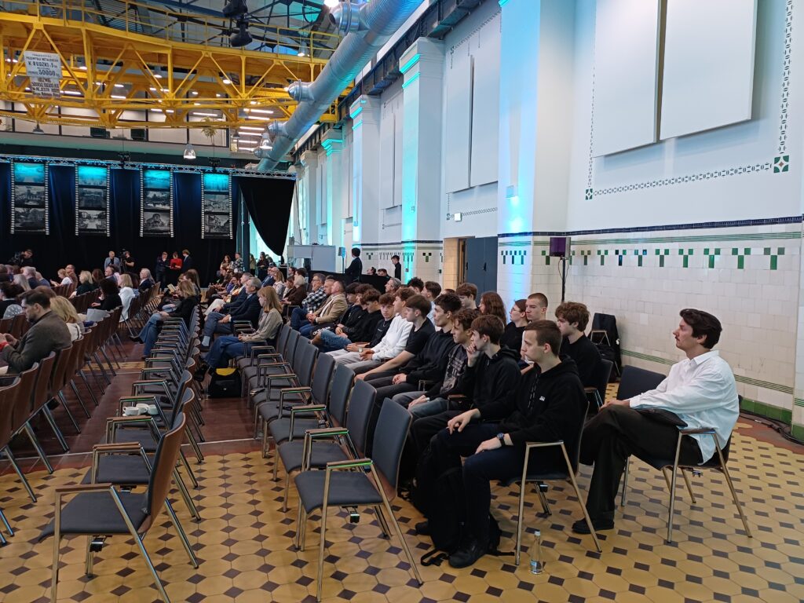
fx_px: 581
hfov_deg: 69.4
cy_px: 302
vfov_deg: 54.9
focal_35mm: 25
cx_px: 402
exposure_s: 1/33.3
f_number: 1.8
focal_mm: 4.65
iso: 320
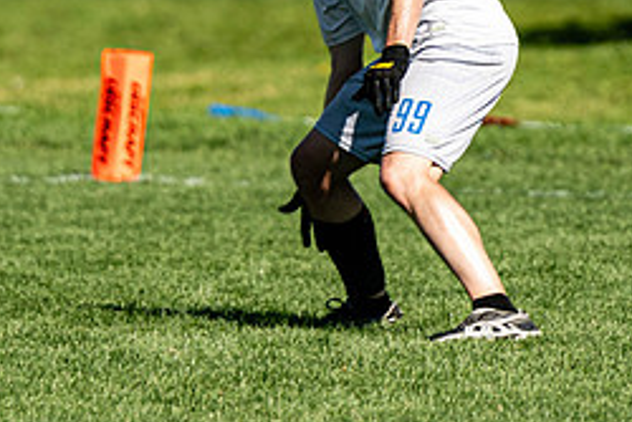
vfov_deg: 1.5
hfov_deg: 2.2
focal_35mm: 937
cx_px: 247
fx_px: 16458
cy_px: -54
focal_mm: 200
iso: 110
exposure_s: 1/2000
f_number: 3.2
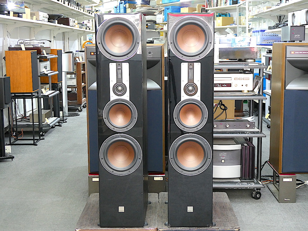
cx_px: 154
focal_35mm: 50
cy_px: 116
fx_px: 445
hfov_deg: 38.2
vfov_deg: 29.1
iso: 200
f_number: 4.1
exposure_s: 1/6
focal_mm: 9
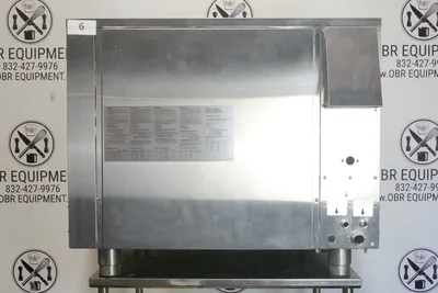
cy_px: 146
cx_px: 219
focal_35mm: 45
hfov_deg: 43.6
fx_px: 548
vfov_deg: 29.9
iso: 4000
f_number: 10
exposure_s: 1/50
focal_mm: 16.54
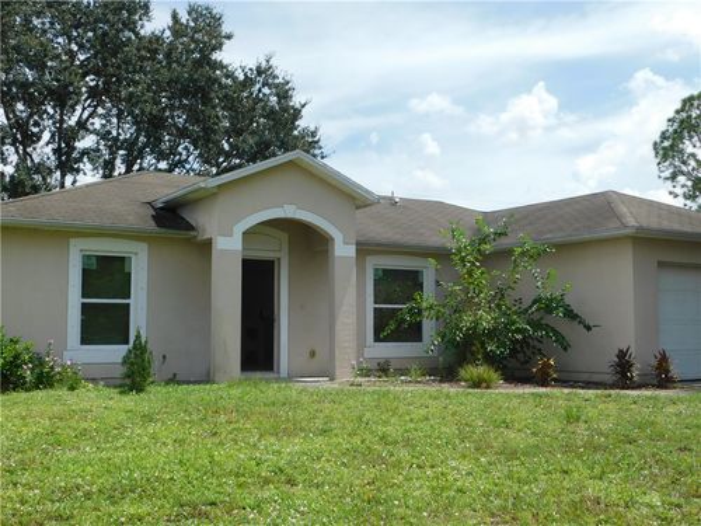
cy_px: 263
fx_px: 810
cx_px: 350
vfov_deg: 36.0
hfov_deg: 46.8
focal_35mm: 40
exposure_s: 1/1250
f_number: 3.6
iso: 125
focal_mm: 7.1
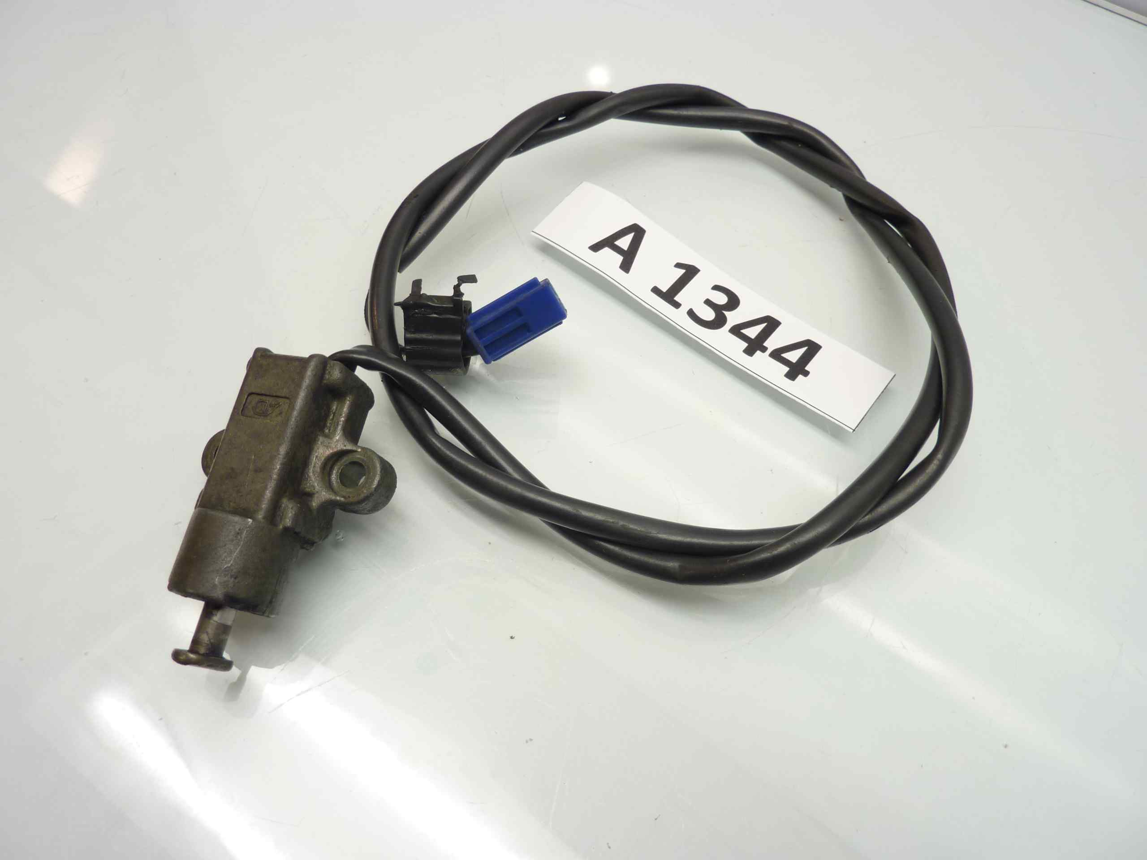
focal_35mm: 25
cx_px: 574
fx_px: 828
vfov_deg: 54.9
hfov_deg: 69.4
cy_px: 430
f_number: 3.3
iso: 80
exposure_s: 1/15
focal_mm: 4.1
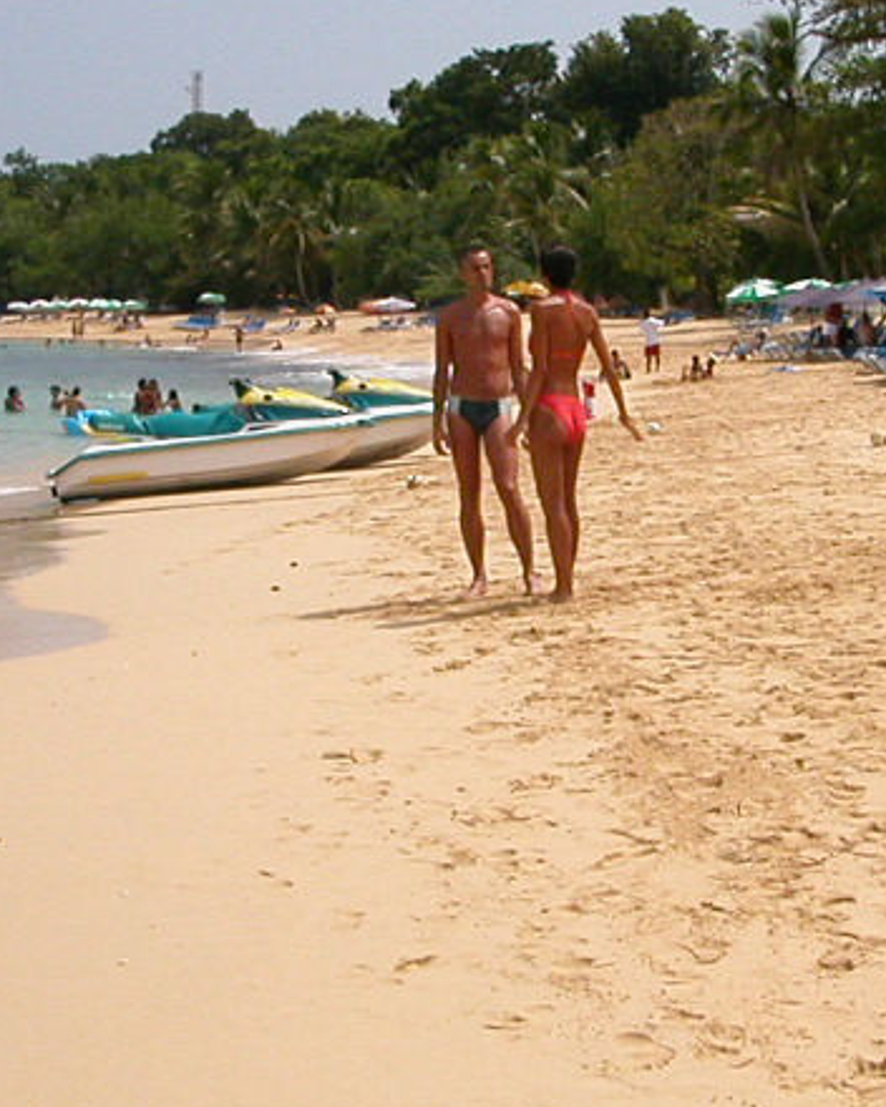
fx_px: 2753
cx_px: 753
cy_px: 455
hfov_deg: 18.1
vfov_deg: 22.7
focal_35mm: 84
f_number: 2.7
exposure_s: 1/3000
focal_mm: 5.6
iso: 100
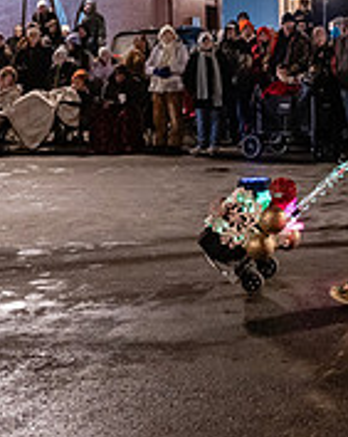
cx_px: 395
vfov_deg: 24.4
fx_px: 955
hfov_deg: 19.7
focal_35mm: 74
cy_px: -14
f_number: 2.8
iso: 5000
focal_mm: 24
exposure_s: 1/160
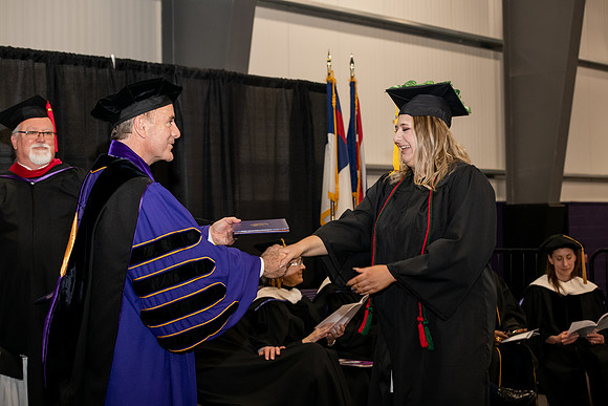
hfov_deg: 28.8
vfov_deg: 19.5
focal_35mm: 70
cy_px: 203
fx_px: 1182
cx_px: 304
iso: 2000
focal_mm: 70
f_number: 5.6
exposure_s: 1/200
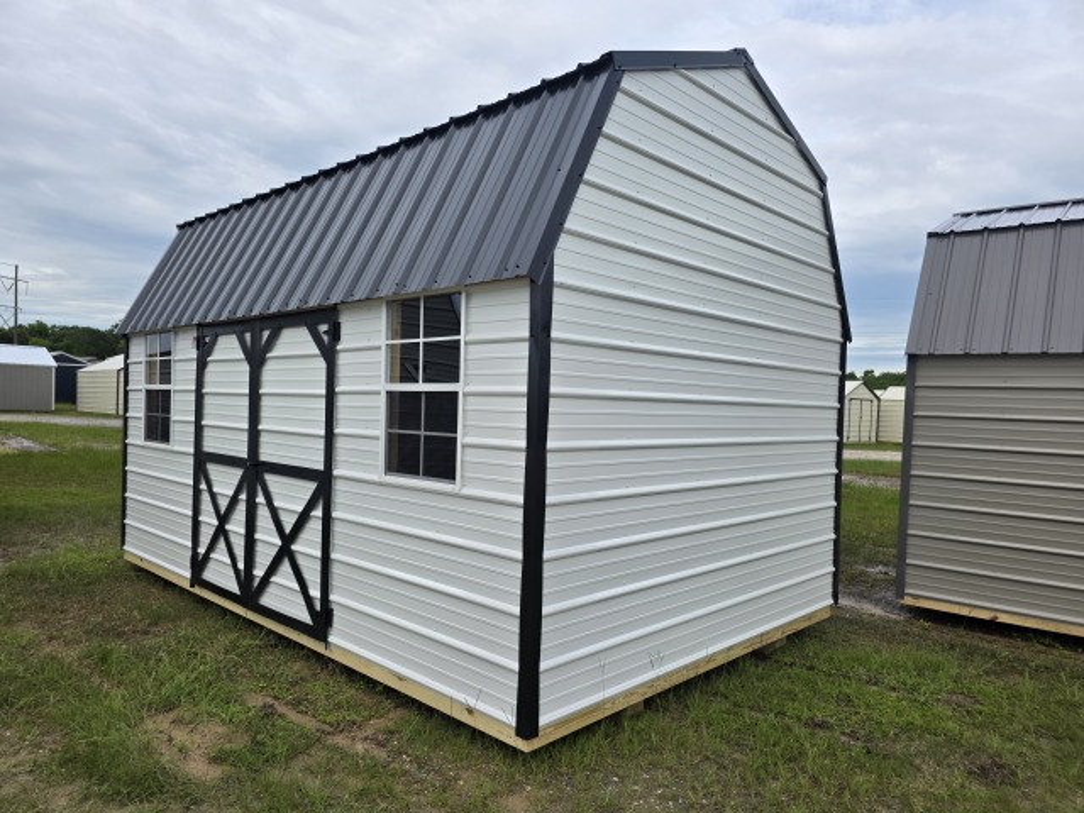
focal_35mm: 23
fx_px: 720
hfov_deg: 73.9
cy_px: 406
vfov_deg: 58.9
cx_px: 542
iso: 80
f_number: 1.7
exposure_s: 1/3327
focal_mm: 6.3
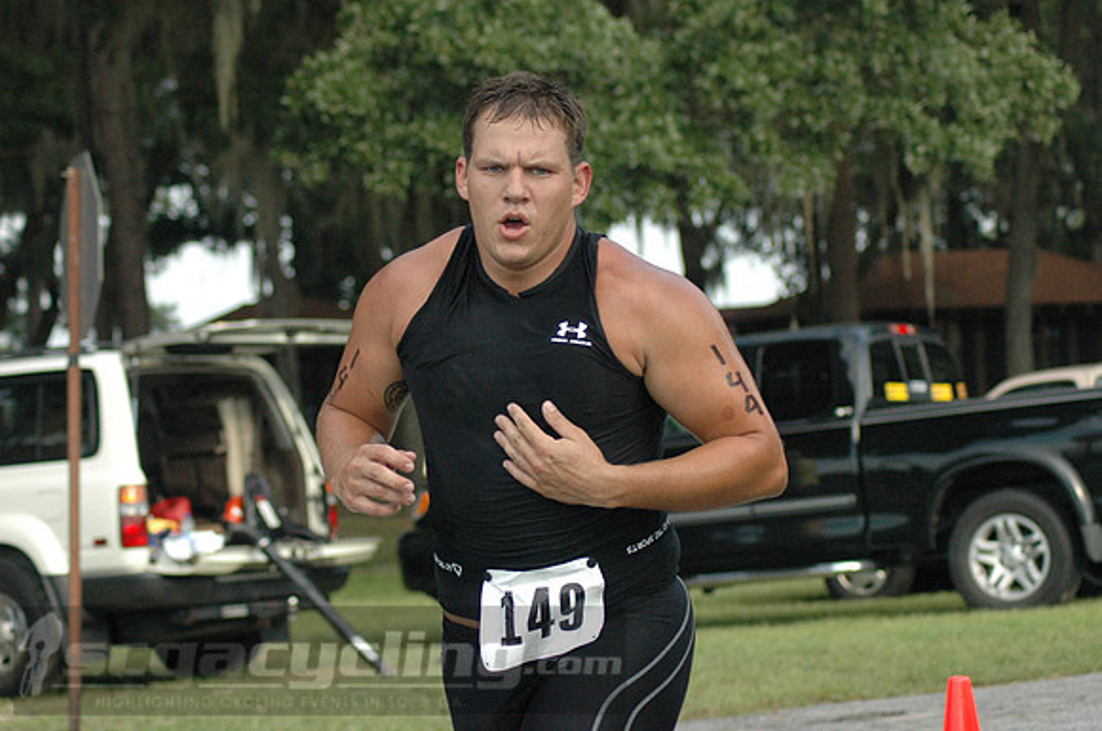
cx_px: 551
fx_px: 3210
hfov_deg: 19.5
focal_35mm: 105
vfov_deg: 13.0
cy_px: 366
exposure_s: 1/1000
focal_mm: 70
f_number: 4.5
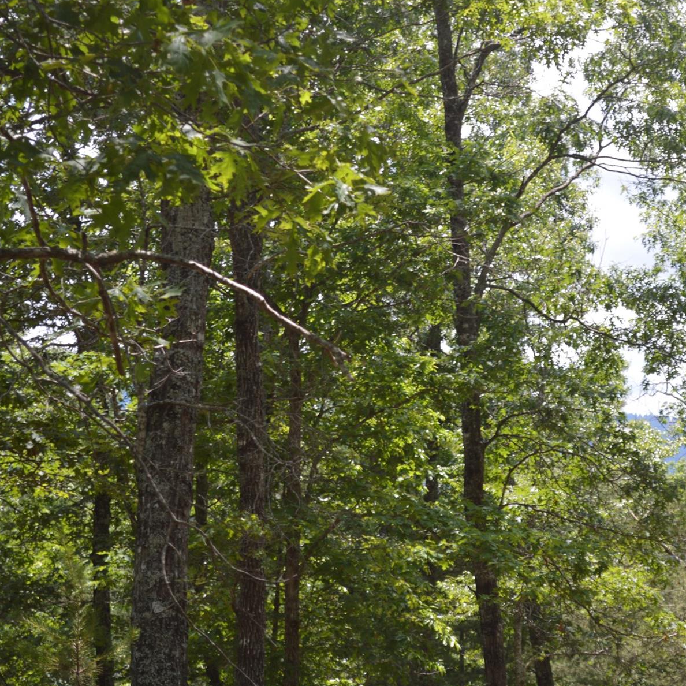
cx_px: 569
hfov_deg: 14.3
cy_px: 329
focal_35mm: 121
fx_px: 2707
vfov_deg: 14.4
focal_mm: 55
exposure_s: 1/125
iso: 100
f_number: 5.6
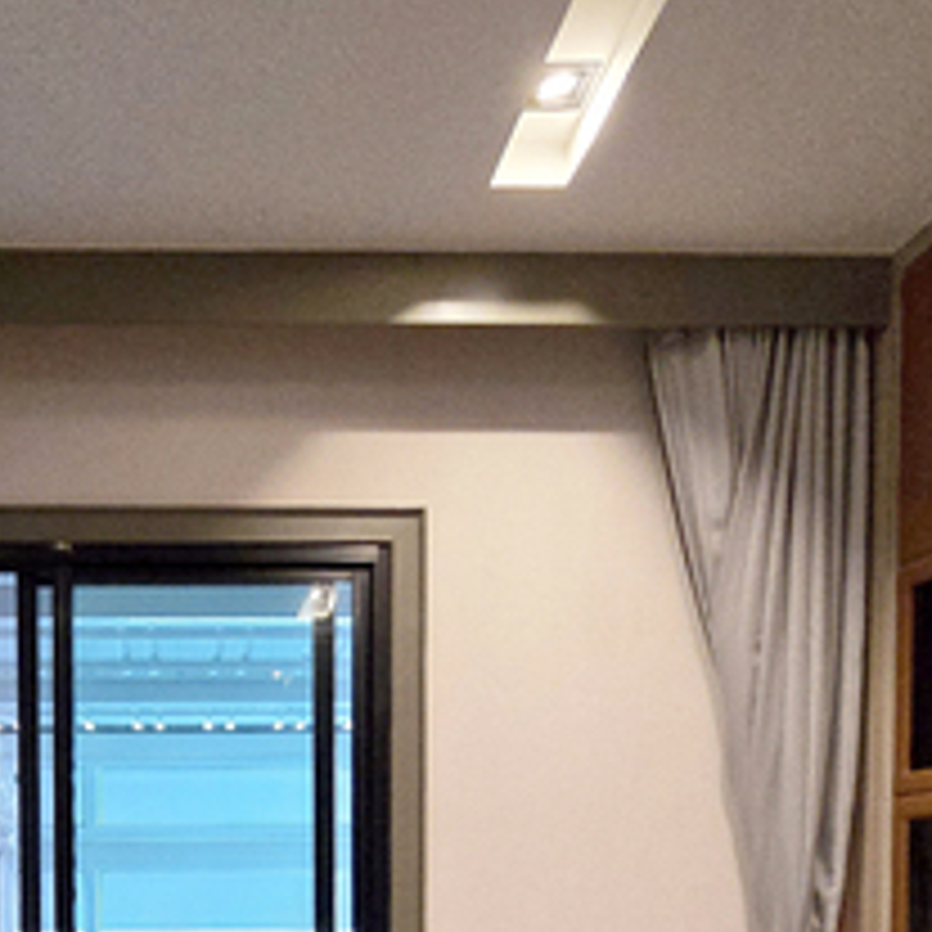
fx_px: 1097
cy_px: 961
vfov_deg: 39.7
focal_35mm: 36
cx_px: 216
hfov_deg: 44.3
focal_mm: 2.2
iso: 1000
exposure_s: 1/60
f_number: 2.2
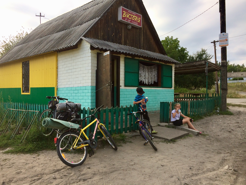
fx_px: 206
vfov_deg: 48.2
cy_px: 92
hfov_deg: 61.7
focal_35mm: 29
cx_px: 123
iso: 32
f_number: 2.2
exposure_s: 1/604
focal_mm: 4.15
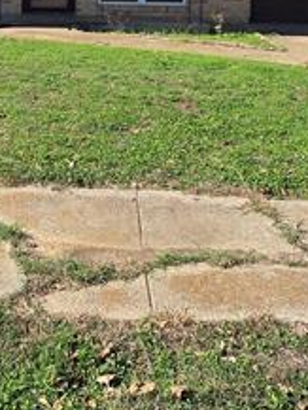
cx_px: 77
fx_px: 545
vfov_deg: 37.6
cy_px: 19
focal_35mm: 46
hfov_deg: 31.0
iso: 50
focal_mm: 2.2
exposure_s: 1/1718
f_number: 2.2
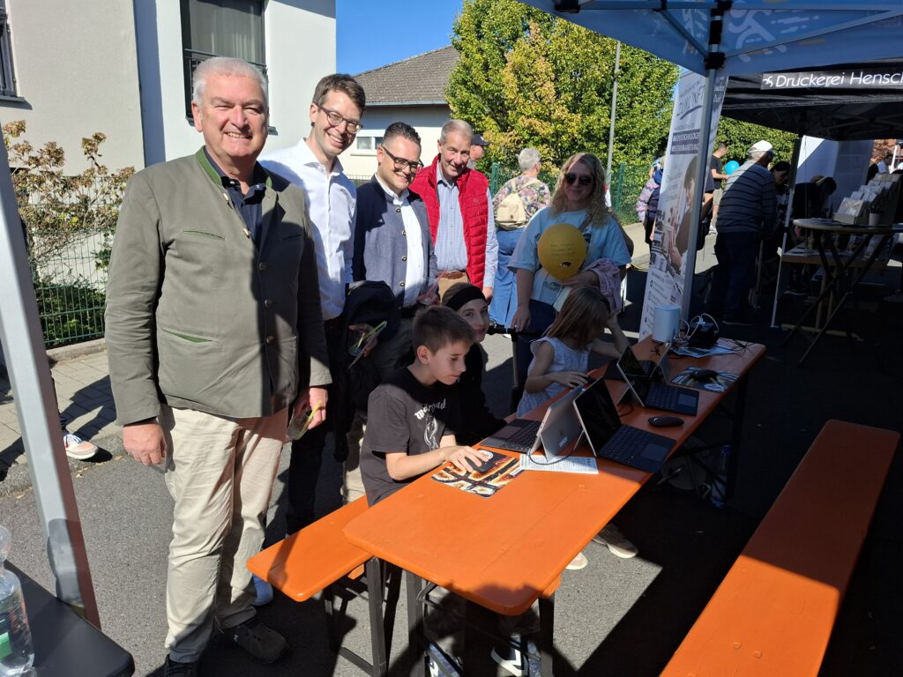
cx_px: 452
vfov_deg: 58.9
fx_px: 600
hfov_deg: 73.9
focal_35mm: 23
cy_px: 338
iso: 50
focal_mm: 5.54
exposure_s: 1/1783
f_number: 1.8
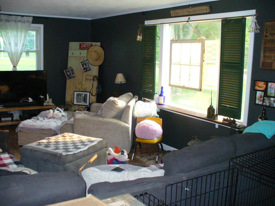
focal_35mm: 37
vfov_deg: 38.7
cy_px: 103
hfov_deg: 50.1
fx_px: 294
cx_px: 138
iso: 300
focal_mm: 6.1
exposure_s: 1/60
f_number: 2.8
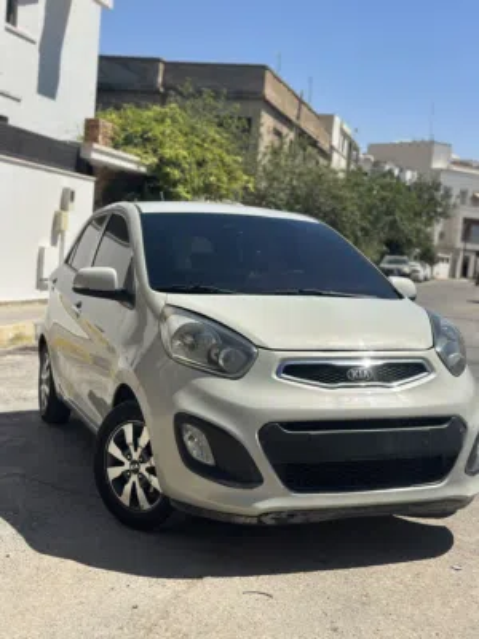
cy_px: 320
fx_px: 886
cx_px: 240
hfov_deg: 30.3
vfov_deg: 39.7
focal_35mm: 48
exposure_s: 1/8929
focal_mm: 6.86
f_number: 1.78
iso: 100
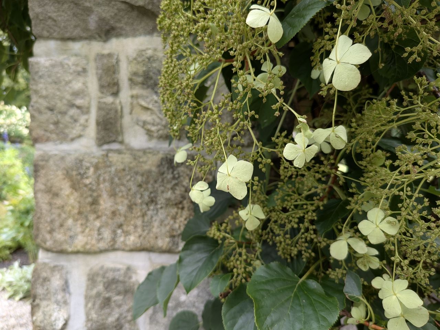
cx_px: 220
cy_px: 165
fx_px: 305
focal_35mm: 24
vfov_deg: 56.8
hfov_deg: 71.6
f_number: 1.7
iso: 41
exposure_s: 1/132
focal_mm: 4.53
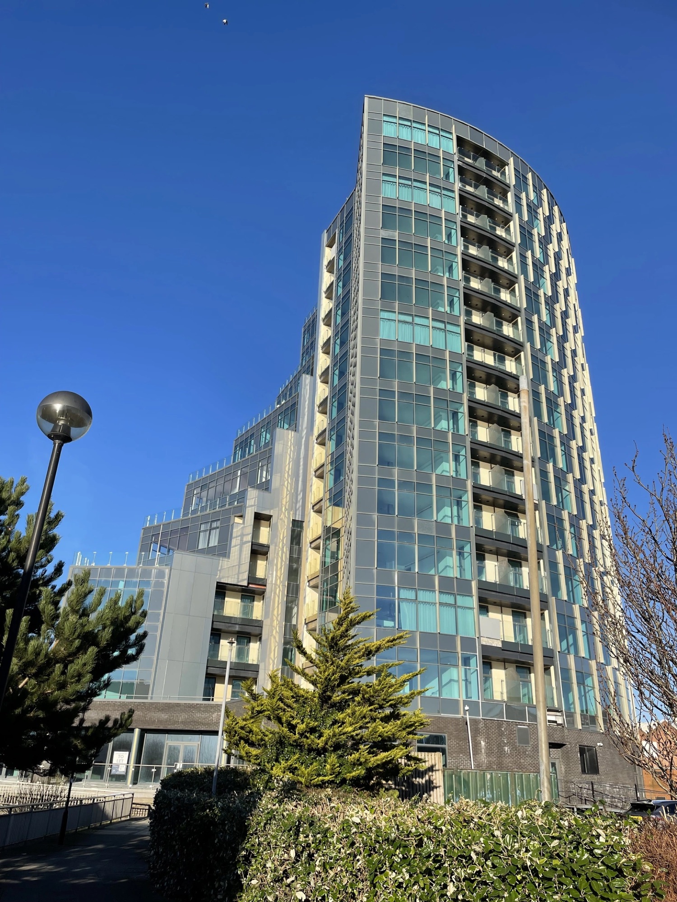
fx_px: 678
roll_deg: -3.1
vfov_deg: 67.3
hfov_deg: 53.1
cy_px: 451
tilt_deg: +24.7
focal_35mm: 26
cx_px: 338
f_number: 1.6
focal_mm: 4.2
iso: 32
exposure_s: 1/2882
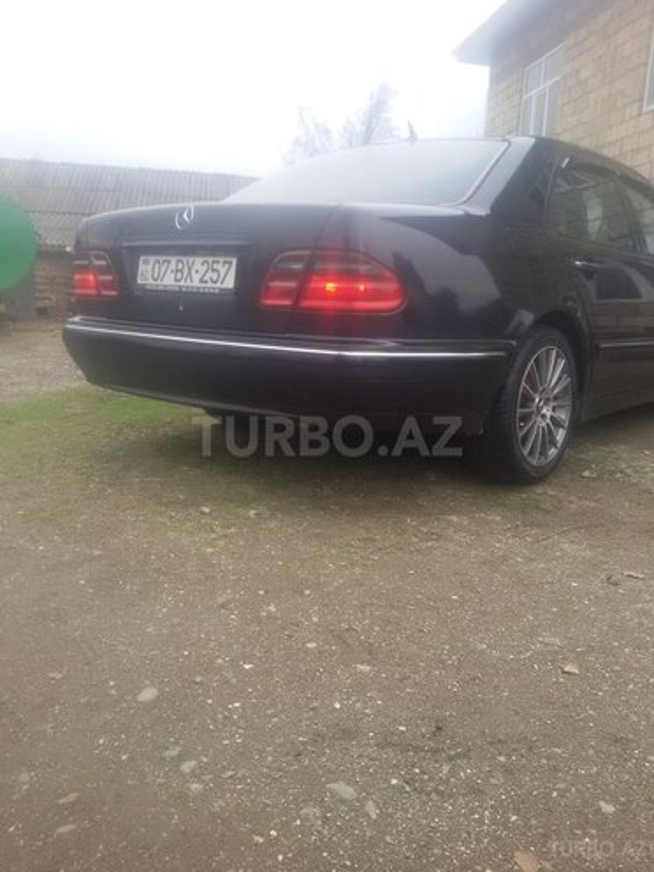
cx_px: 327
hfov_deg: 45.4
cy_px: 436
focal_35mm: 31
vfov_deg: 58.4
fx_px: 781
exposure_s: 1/120
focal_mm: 2.93
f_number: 2.4
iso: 40
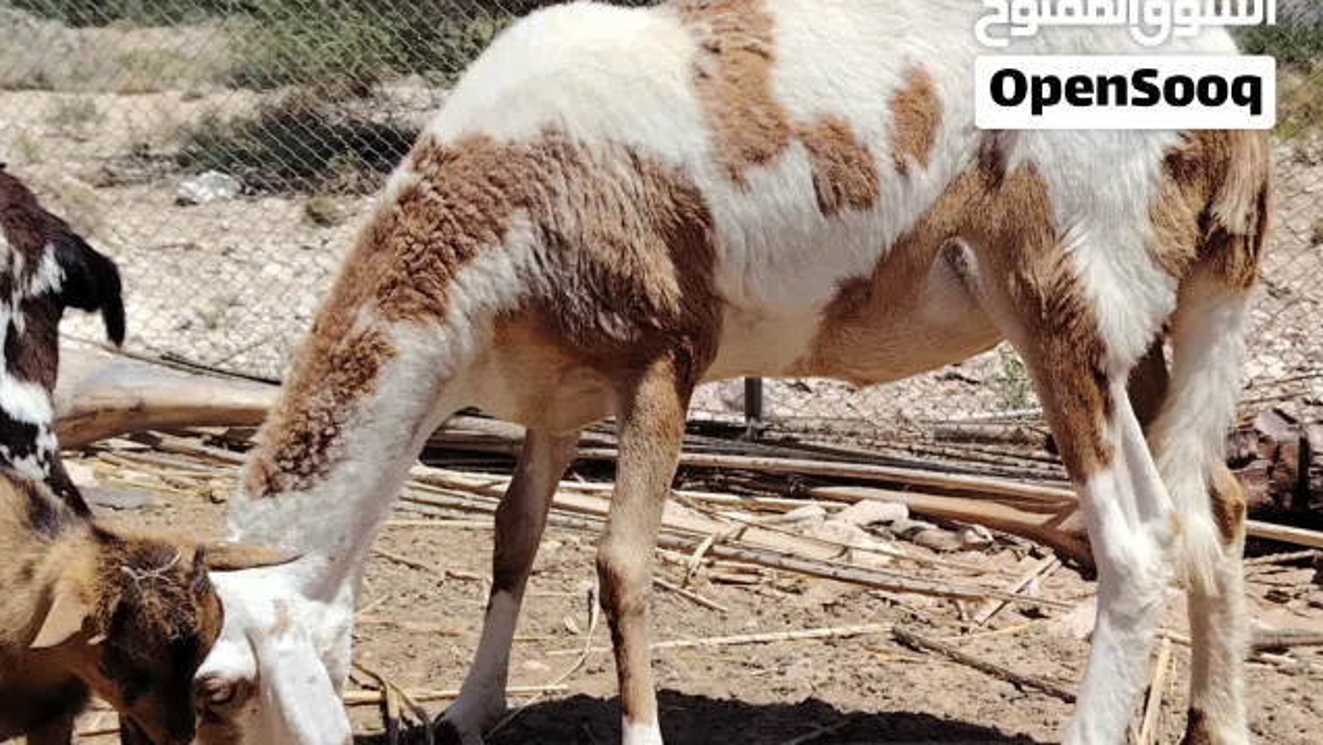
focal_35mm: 57
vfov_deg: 21.1
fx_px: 2000
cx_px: 662
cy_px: 429
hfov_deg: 36.6
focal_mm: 5.25
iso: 100
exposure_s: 1/1348
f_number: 1.75
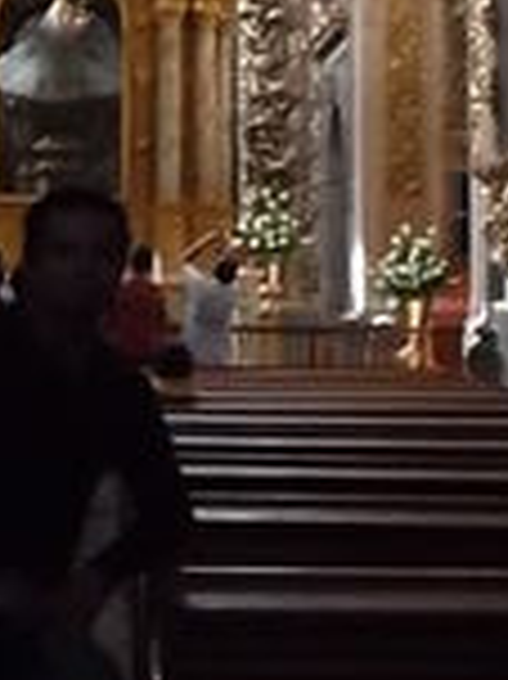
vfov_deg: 21.6
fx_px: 1744
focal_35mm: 89
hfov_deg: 16.4
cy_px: 99
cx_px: 85
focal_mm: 4.1
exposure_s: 1/25
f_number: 3.3
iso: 400
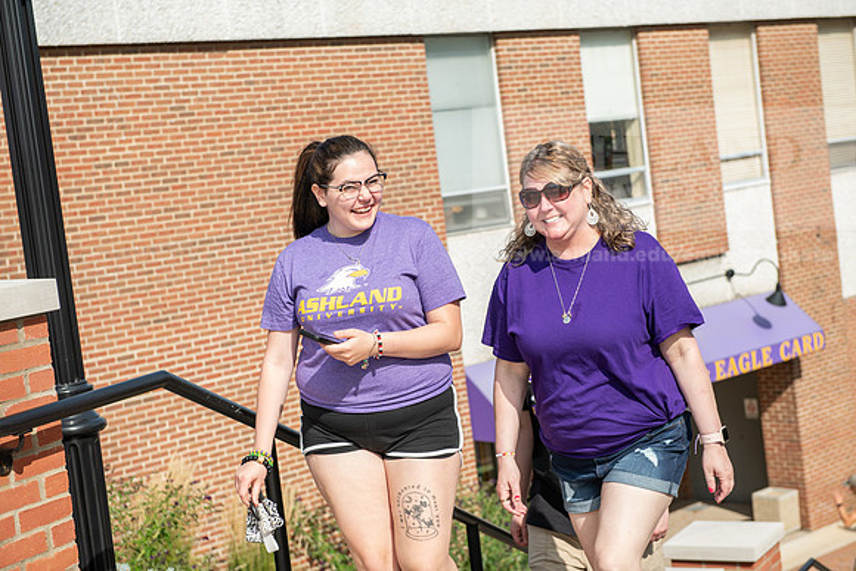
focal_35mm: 66
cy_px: 286
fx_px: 1570
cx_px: 428
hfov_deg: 30.5
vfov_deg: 20.6
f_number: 5
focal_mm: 66
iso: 100
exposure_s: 1/320
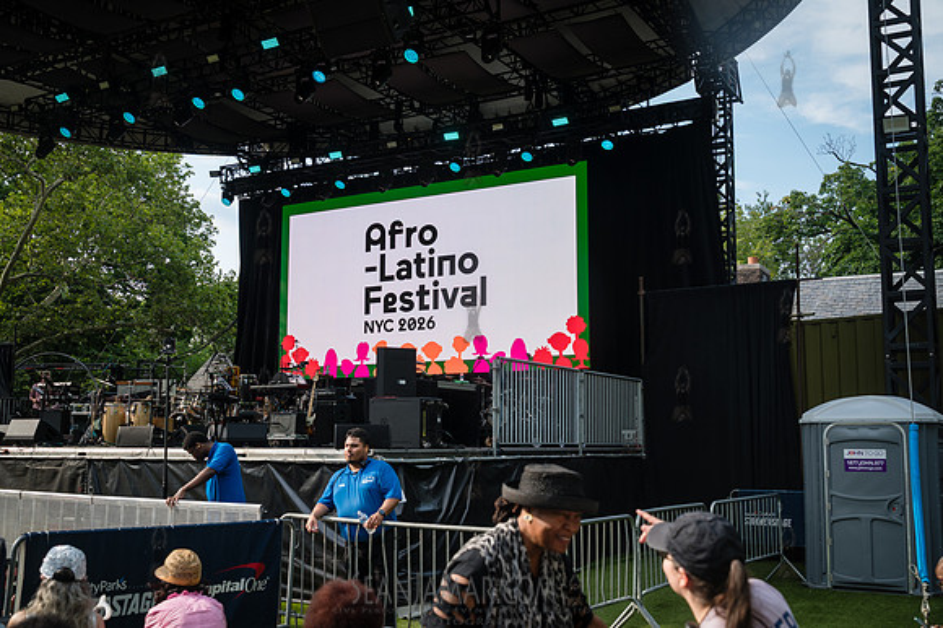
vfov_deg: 35.8
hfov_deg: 51.8
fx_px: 971
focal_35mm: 37
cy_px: 314
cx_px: 472
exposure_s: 1/200
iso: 100
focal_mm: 37
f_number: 4.5
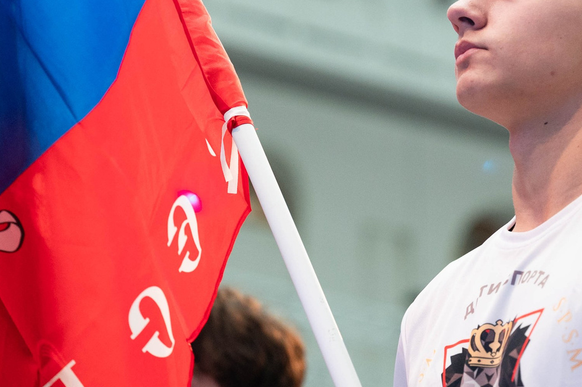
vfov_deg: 7.2
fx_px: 3069
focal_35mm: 190
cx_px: 347
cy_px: 42
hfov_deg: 10.8
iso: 1250
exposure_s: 1/500
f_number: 2.8
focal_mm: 70
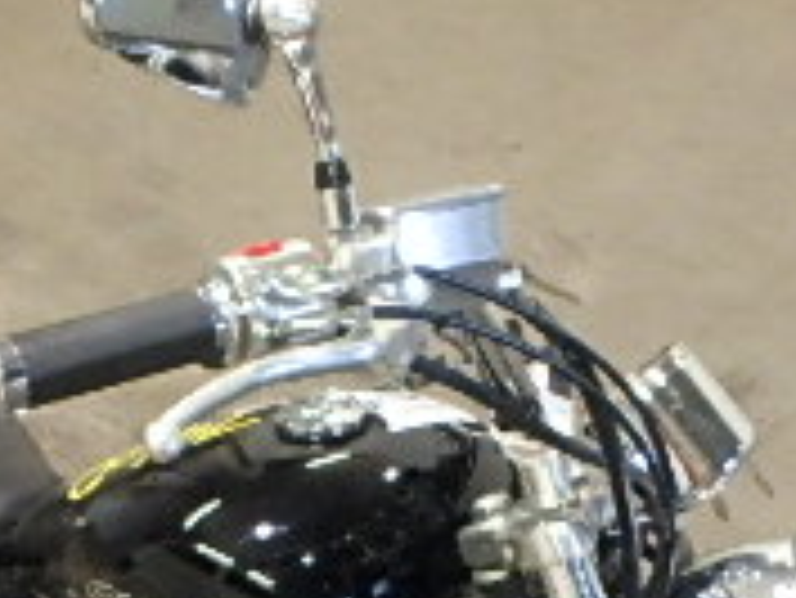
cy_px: 809
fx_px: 1749
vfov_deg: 17.9
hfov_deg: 25.6
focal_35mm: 76
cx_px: 414
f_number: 3.5
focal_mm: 3.7
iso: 500
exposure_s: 1/30
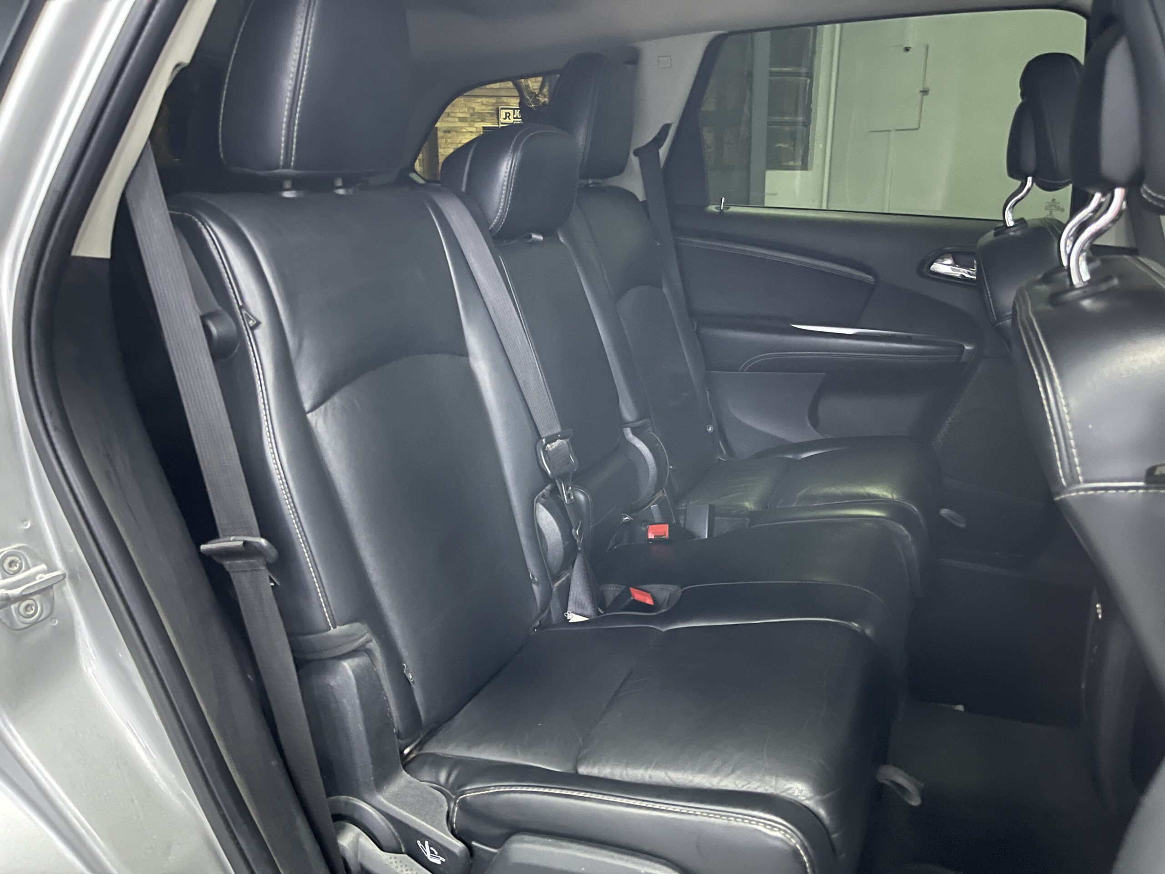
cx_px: 582
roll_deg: -0.8
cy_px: 437
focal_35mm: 25
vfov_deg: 54.9
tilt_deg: -17.5
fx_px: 841
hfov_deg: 69.4
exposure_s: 1/15
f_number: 1.6
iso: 1250
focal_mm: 5.1
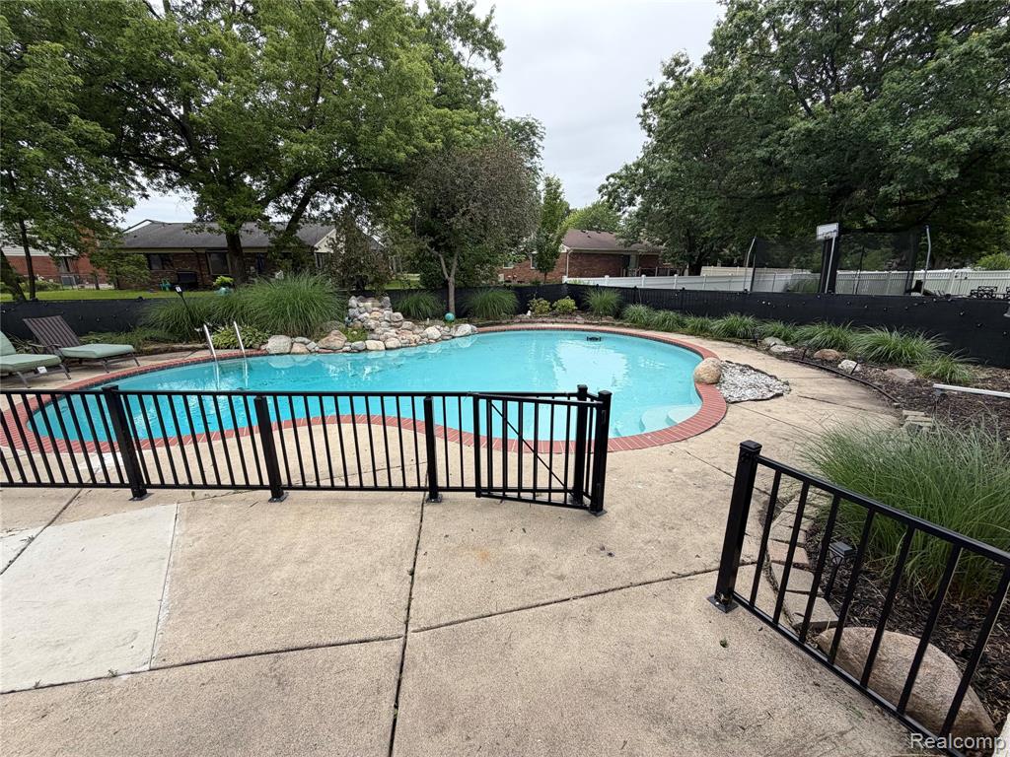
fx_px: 408
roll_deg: +0.4
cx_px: 505
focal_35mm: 14
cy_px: 378
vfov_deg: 85.7
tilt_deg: -15.6
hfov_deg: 102.1
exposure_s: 1/770
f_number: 2.2
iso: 40
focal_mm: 2.22
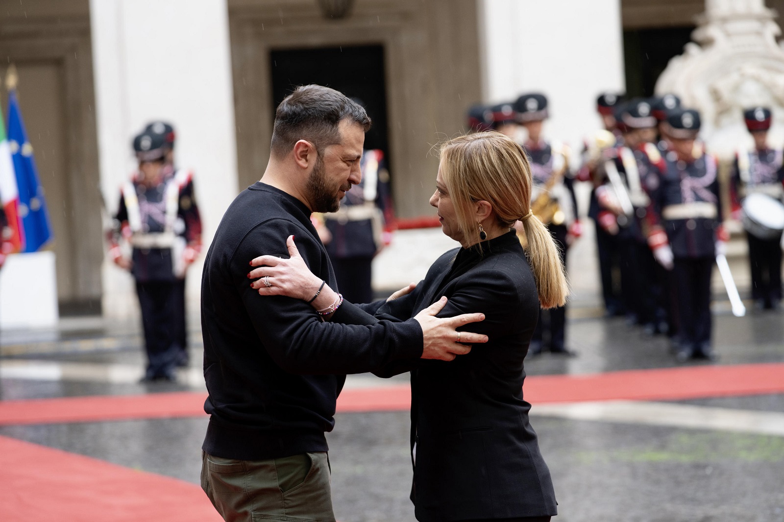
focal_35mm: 117
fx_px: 2547
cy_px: 261
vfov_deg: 11.7
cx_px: 392
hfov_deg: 17.5
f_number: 4
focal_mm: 117
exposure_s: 1/320
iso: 640
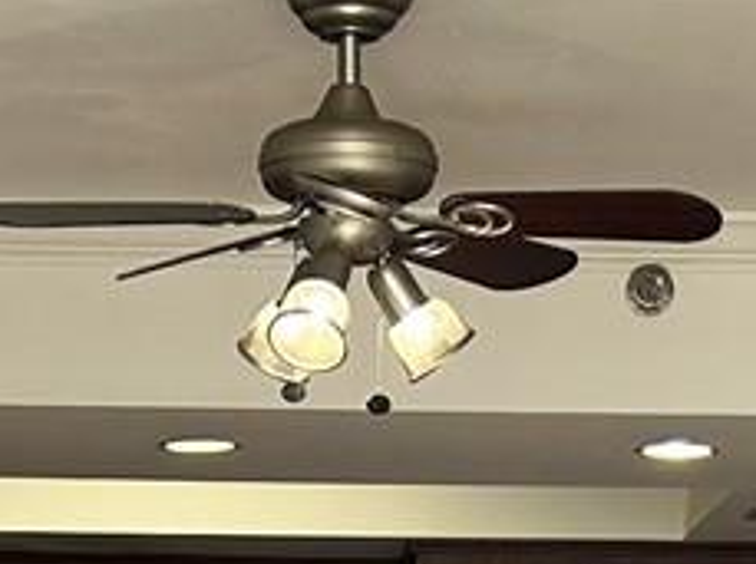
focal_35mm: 182
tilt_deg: -8.1
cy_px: 1488
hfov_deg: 10.9
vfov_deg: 7.5
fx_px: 3969
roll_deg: -0.7
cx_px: 261
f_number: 1.5
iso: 40
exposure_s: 1/154
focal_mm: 5.7
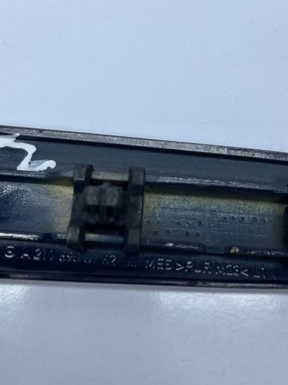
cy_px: 194
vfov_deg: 58.4
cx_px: 151
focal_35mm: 31
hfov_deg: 45.4
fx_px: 344
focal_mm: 5.1
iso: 32
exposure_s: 1/945
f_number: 1.6
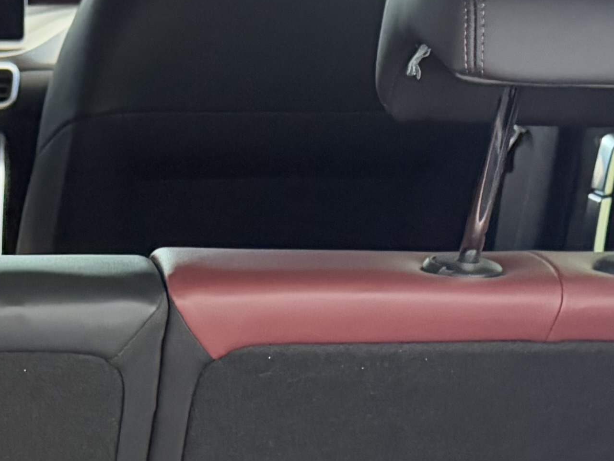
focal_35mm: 107
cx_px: -3
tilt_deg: -31.0
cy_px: 815
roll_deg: -1.1
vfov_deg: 12.7
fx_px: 1898
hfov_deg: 17.9
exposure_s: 1/25
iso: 800
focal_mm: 6.76
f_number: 1.78
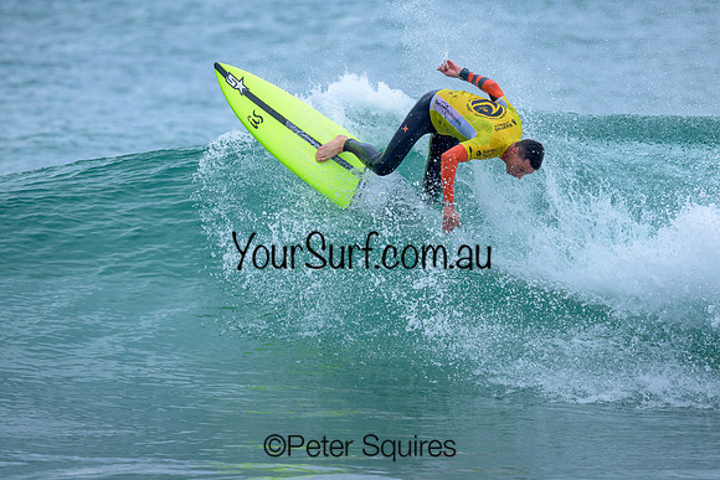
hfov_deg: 2.0
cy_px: 173
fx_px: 20441
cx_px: 429
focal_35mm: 1022
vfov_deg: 1.3
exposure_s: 1/2000
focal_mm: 800
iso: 900
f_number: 6.3
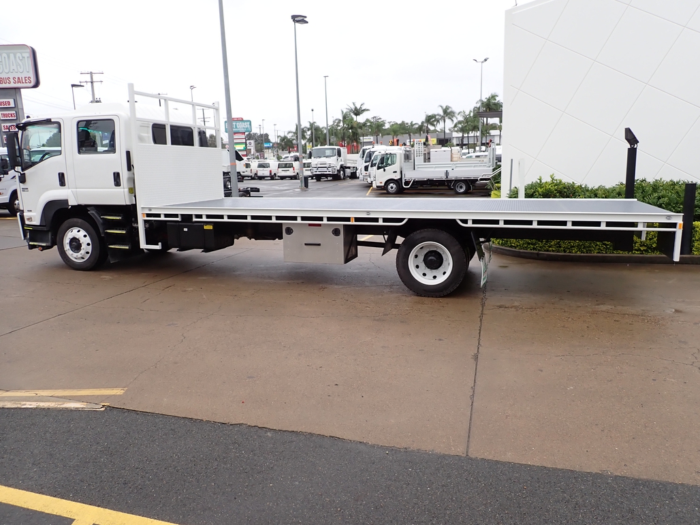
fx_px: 506
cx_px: 350
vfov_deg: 54.9
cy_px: 262
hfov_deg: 69.4
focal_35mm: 25
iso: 100
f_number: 2.8
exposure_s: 1/200
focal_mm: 4.5
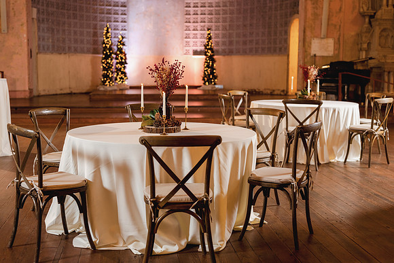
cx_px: 197
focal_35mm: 50
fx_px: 547
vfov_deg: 27.0
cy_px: 132
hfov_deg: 39.6
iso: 400
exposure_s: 1/80
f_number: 2.8
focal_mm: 50
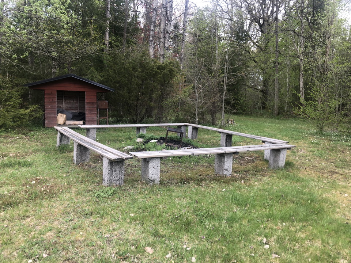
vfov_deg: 49.7
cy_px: 132
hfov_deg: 63.4
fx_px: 284
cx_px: 176
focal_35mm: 28
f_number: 1.8
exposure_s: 1/239
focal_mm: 3.99
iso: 20
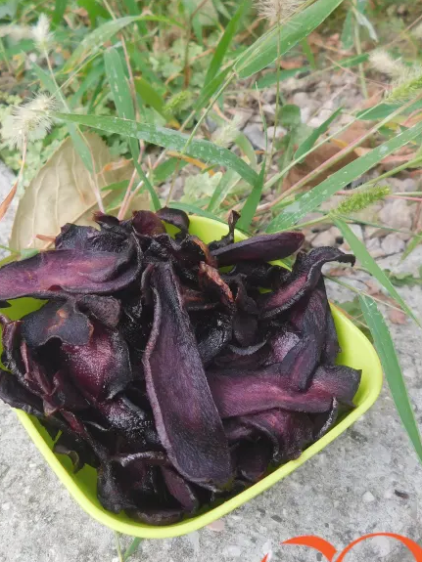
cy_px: 326
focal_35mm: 32
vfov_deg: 56.5
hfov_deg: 43.9
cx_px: 169
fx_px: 520
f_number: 3
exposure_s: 1/100
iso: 125
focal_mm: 4
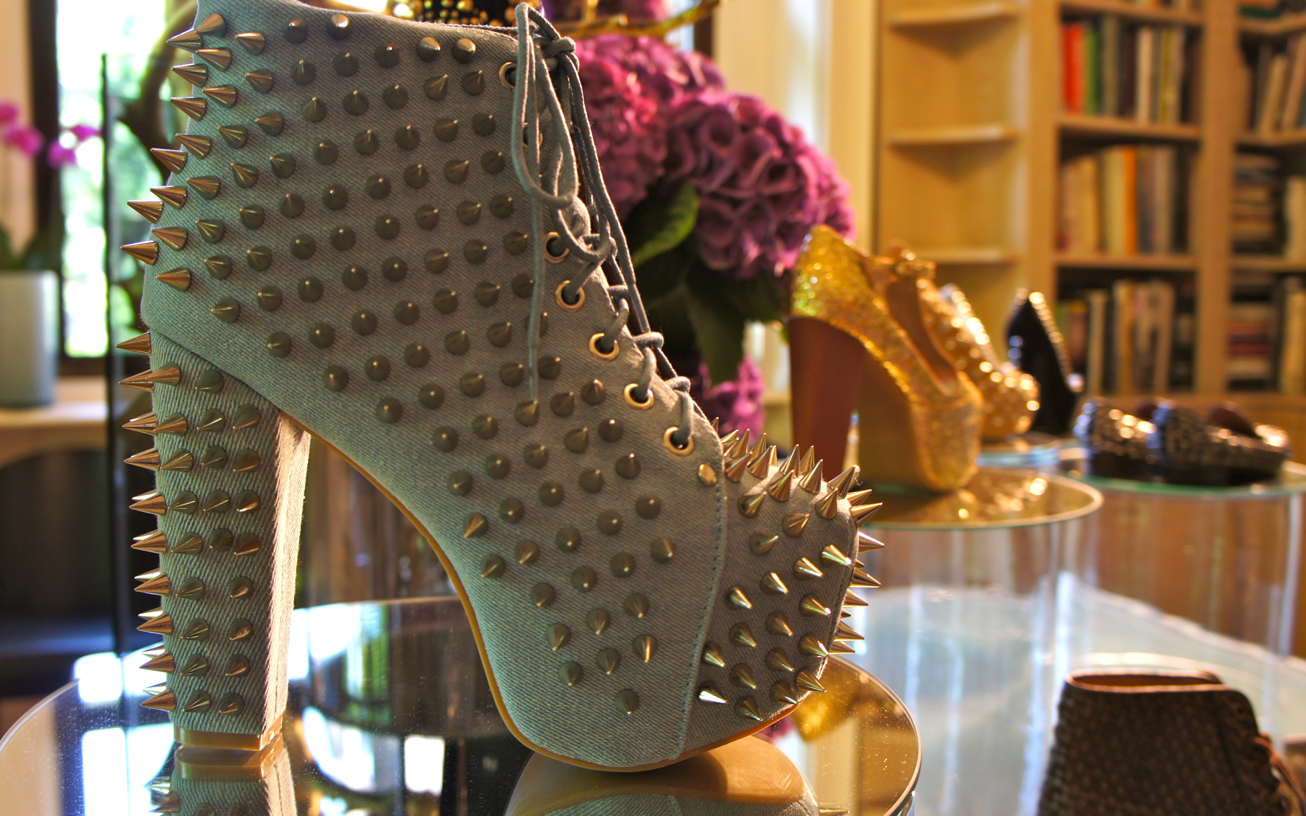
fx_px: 1175
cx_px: 614
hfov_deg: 58.1
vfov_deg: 38.3
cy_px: 397
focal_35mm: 33
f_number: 4
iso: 200
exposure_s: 1/30
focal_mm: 20
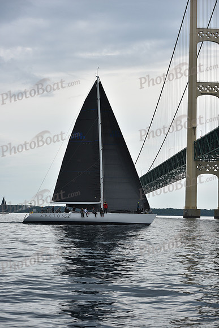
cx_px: 110
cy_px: 164
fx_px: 638
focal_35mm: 70
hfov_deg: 19.5
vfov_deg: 28.8
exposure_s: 1/800
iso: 250
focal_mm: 70
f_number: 6.3
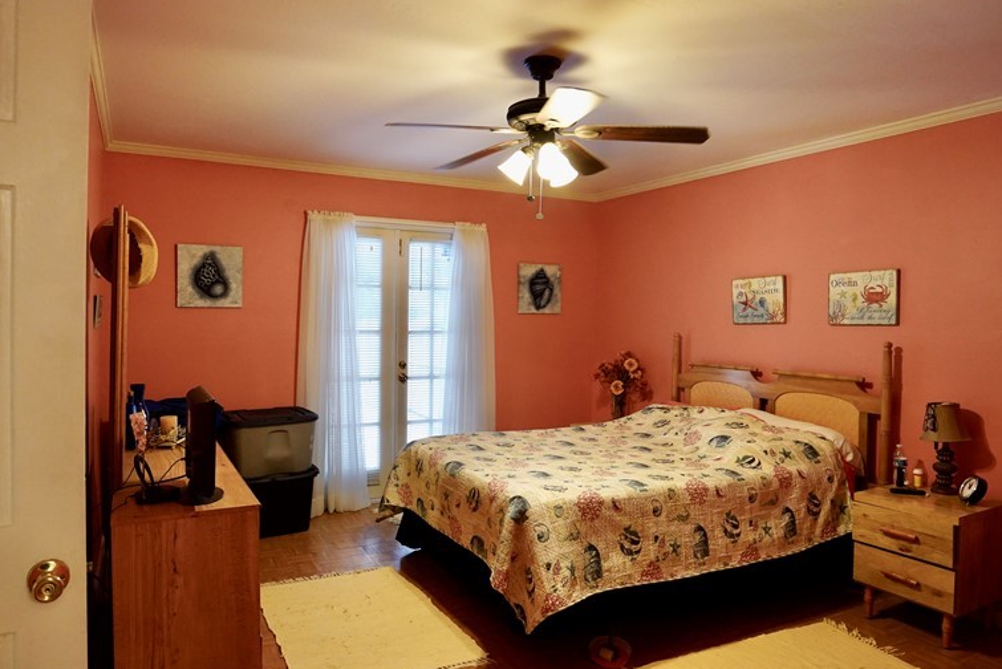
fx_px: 640
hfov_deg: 76.0
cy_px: 331
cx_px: 478
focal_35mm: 23
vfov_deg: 55.2
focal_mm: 16
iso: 4000
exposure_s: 1/160
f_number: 4
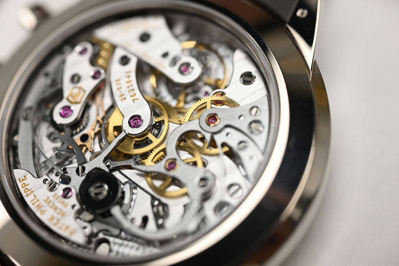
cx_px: 200
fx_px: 554
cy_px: 133
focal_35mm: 50
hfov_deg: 39.6
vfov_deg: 27.0
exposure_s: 1/250
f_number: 7.1
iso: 1250
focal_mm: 50
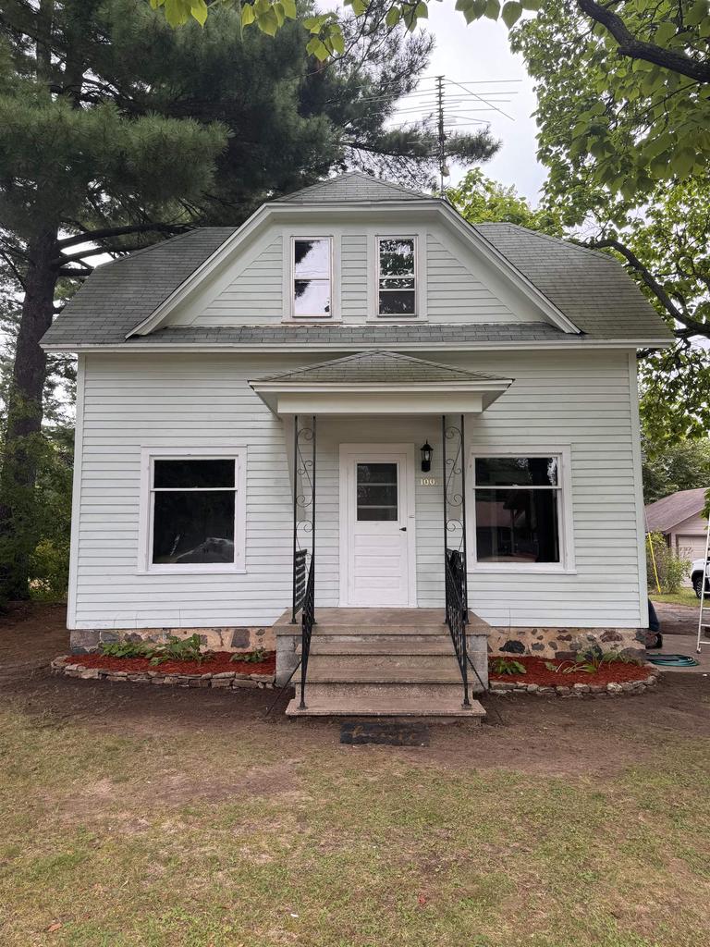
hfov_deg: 56.8
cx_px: 355
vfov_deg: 71.6
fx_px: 656
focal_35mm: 24
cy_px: 474
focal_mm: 6.76
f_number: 1.78
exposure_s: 1/185
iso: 64
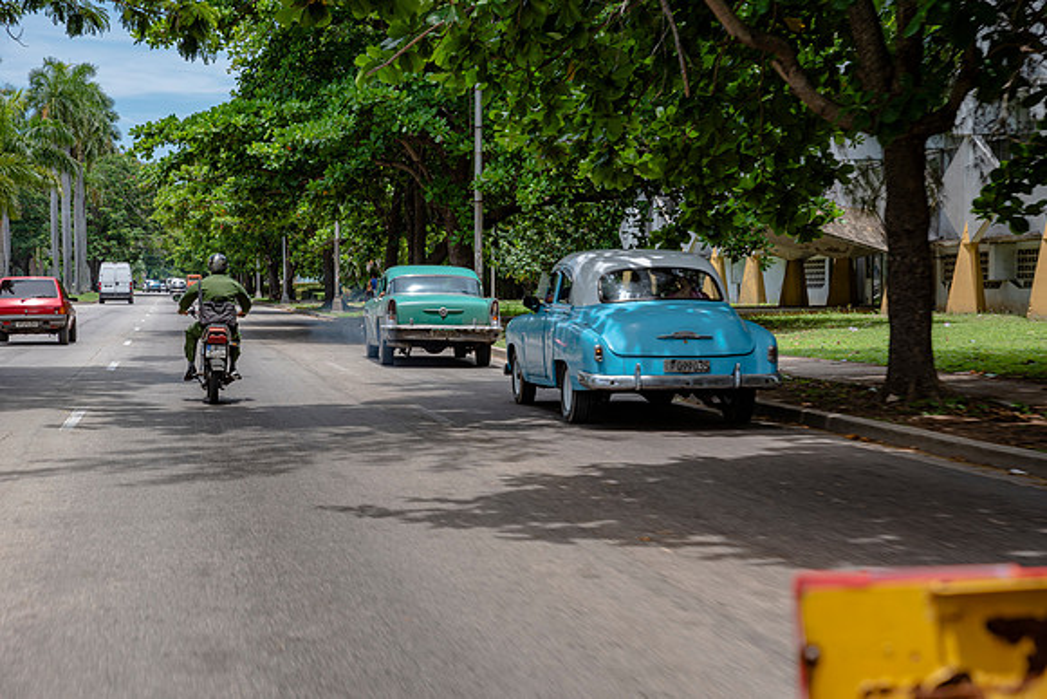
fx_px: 1978
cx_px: 524
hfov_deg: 29.6
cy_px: 350
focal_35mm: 68
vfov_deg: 20.0
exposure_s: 1/100
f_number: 10
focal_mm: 68
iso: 100
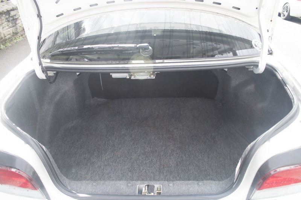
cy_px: 100
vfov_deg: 47.9
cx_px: 150
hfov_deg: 67.4
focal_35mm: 27
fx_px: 226
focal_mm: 18
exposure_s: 1/125
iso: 400
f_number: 5.6
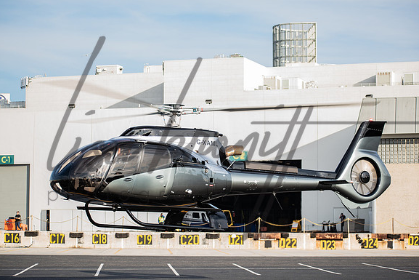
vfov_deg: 12.8
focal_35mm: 107
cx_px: 209
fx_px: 1246
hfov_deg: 19.1
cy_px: 140
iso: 100
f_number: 4.5
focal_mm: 70
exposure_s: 1/200
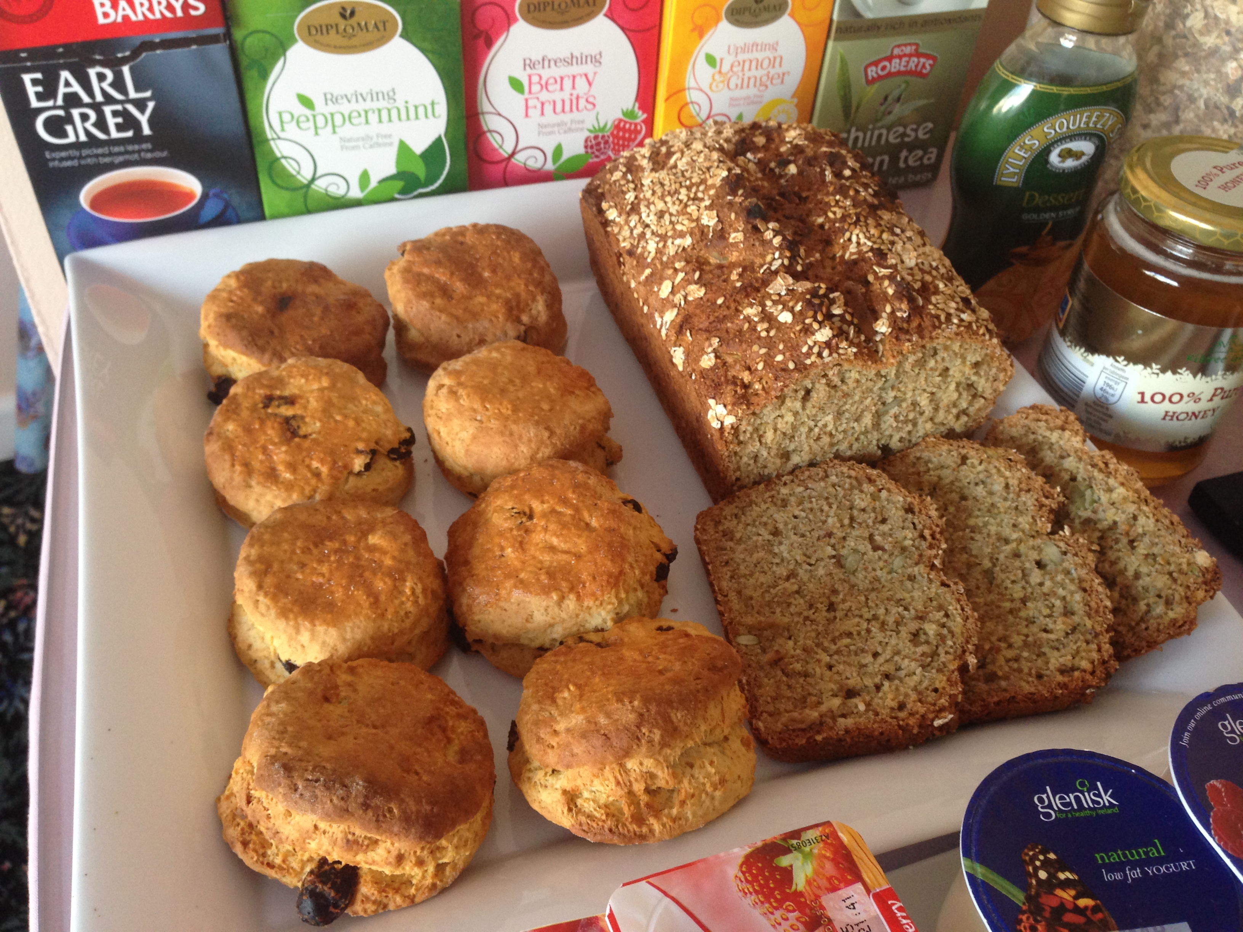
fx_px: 1185
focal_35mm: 33
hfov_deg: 55.4
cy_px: 466
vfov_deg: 42.9
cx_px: 622
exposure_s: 1/20
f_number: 2.4
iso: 125
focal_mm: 4.12
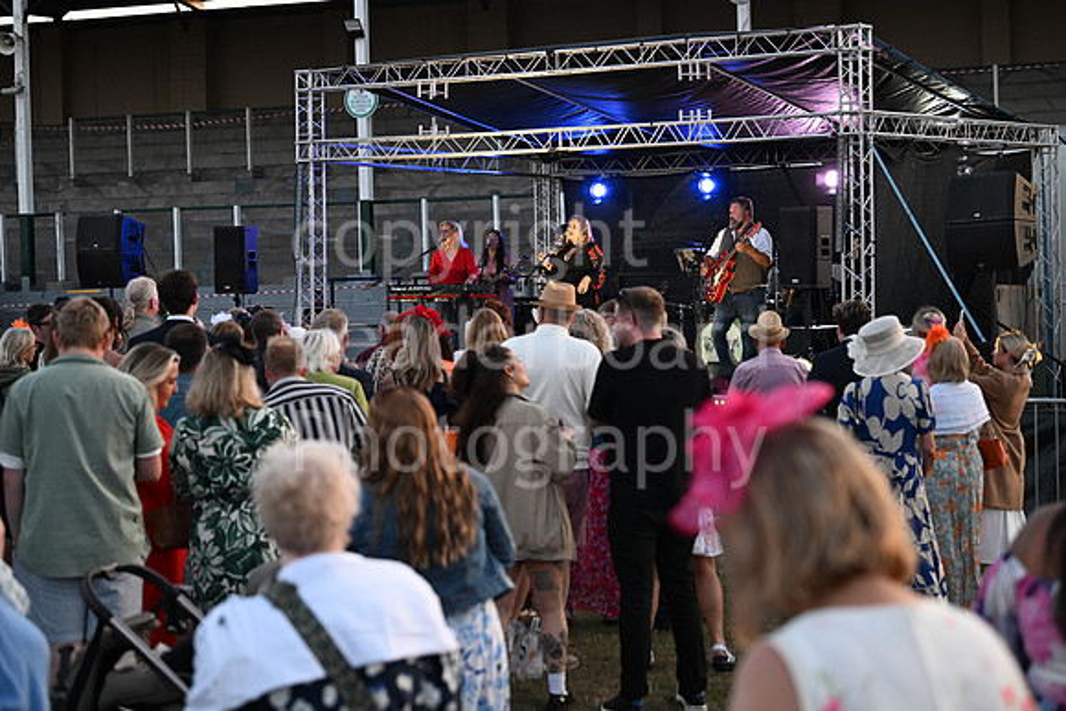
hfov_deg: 28.8
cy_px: 356
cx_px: 533
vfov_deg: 19.5
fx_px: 2073
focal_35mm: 70
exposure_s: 1/500
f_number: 3.5
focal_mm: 70
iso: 1600
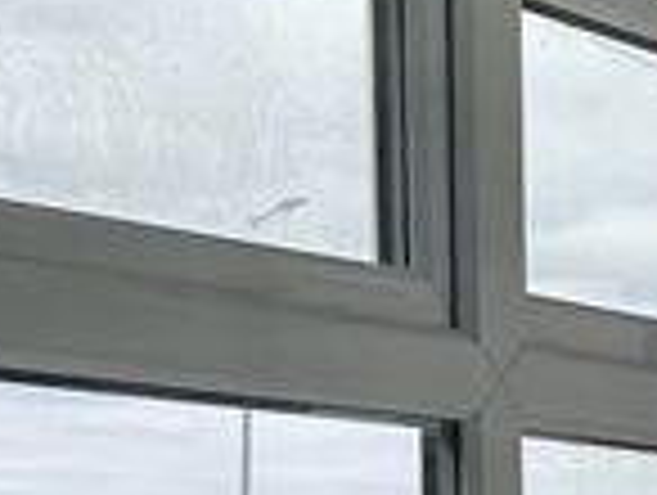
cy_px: 1012
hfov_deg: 10.2
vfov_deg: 8.4
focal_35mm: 168
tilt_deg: -5.1
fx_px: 3194
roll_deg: -3.3
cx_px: 1584
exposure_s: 1/1425
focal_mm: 6.76
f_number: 1.78
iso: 80
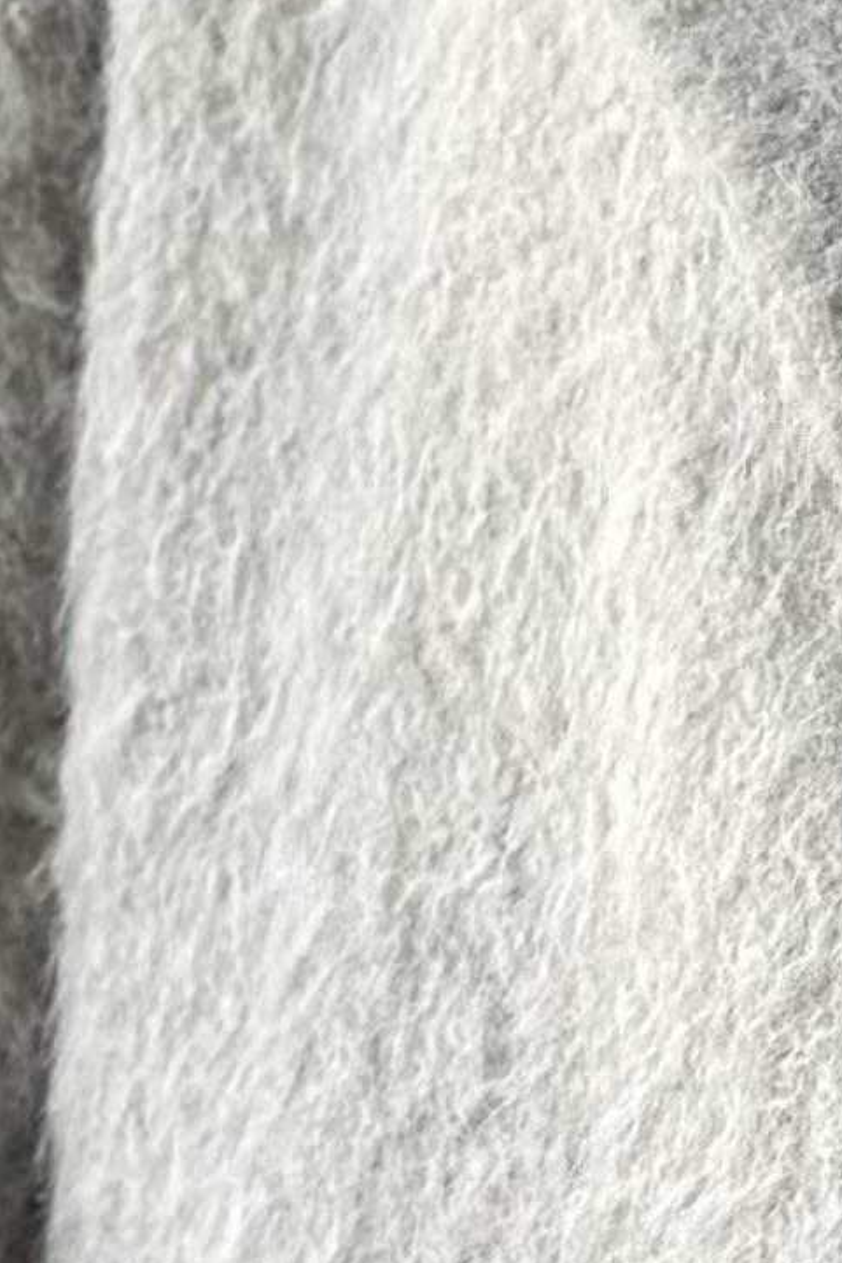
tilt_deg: +6.8
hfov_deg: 4.9
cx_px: 1357
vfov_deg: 7.4
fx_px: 9783
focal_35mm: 279
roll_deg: -0.4
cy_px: 1132
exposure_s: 1/60
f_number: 1.78
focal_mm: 6.86
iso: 160
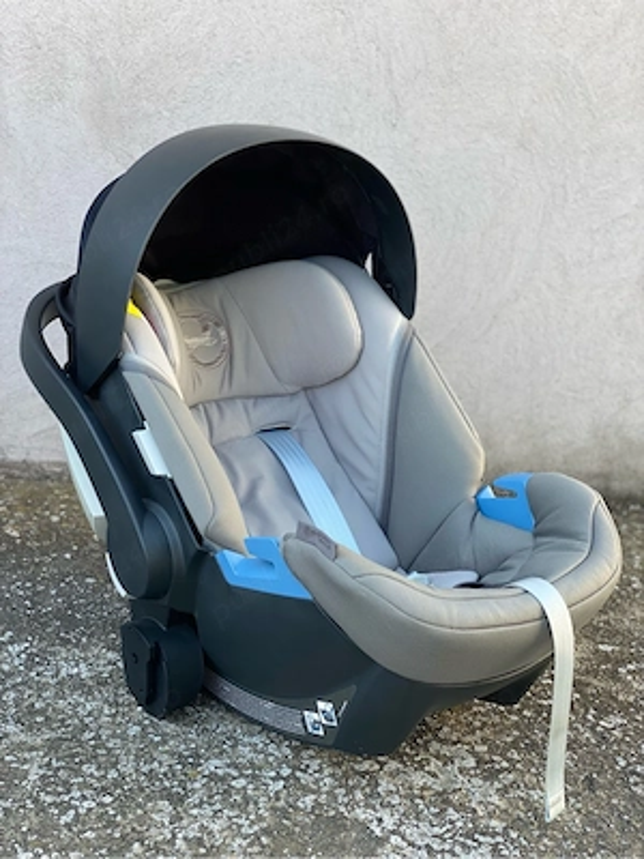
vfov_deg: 36.8
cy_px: 430
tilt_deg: -17.4
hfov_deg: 28.0
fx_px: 1290
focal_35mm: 52
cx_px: 322
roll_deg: -6.0
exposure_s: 1/122
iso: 25
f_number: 2
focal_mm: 6
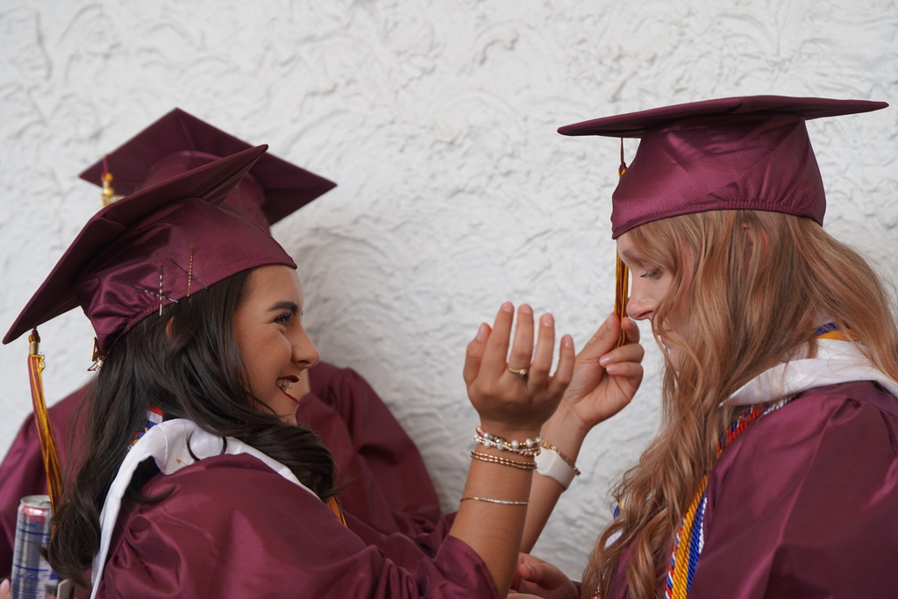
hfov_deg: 21.0
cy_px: 300
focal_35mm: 97
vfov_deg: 14.1
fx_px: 2420
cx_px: 449
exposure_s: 1/160
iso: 320
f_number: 4
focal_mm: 97
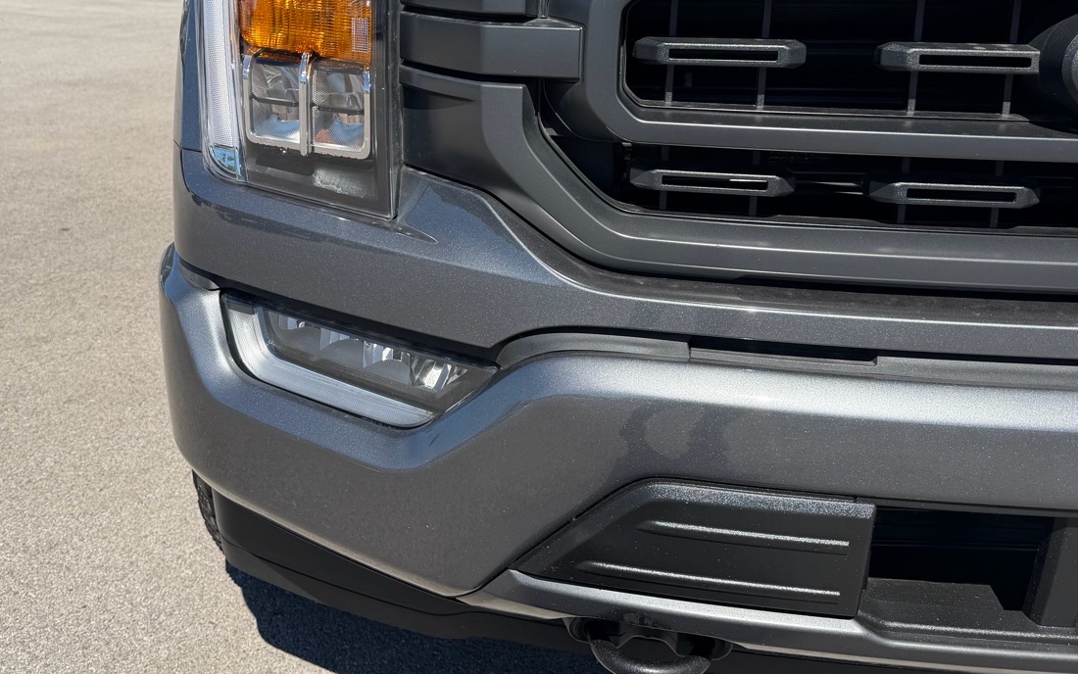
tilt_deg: -10.5
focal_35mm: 37
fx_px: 1087
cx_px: 448
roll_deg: -4.9
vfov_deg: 33.8
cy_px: 169
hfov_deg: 52.5
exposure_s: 1/3425
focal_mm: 6.76
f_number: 1.78
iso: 80
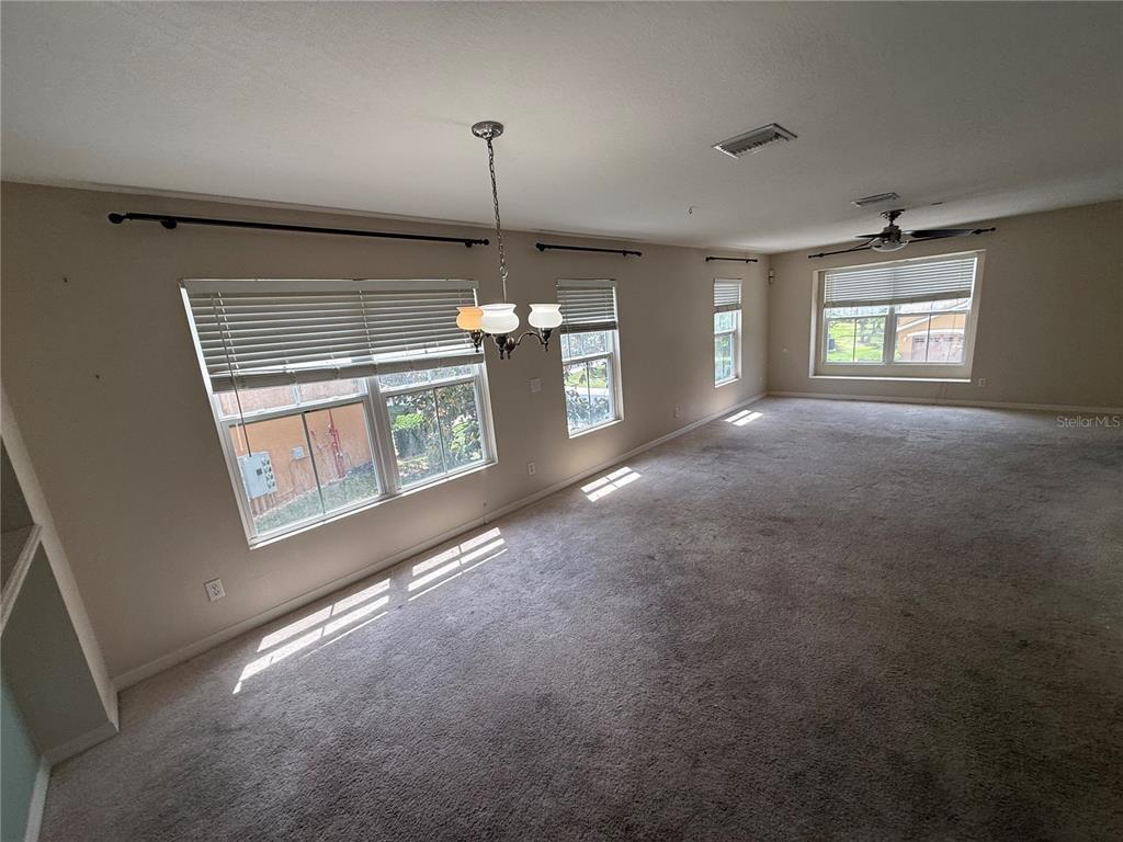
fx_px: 454
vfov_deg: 85.7
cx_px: 562
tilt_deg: -7.6
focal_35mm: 14
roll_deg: +6.2
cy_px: 421
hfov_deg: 102.1
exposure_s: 1/191
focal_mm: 2.22
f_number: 2.2
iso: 50
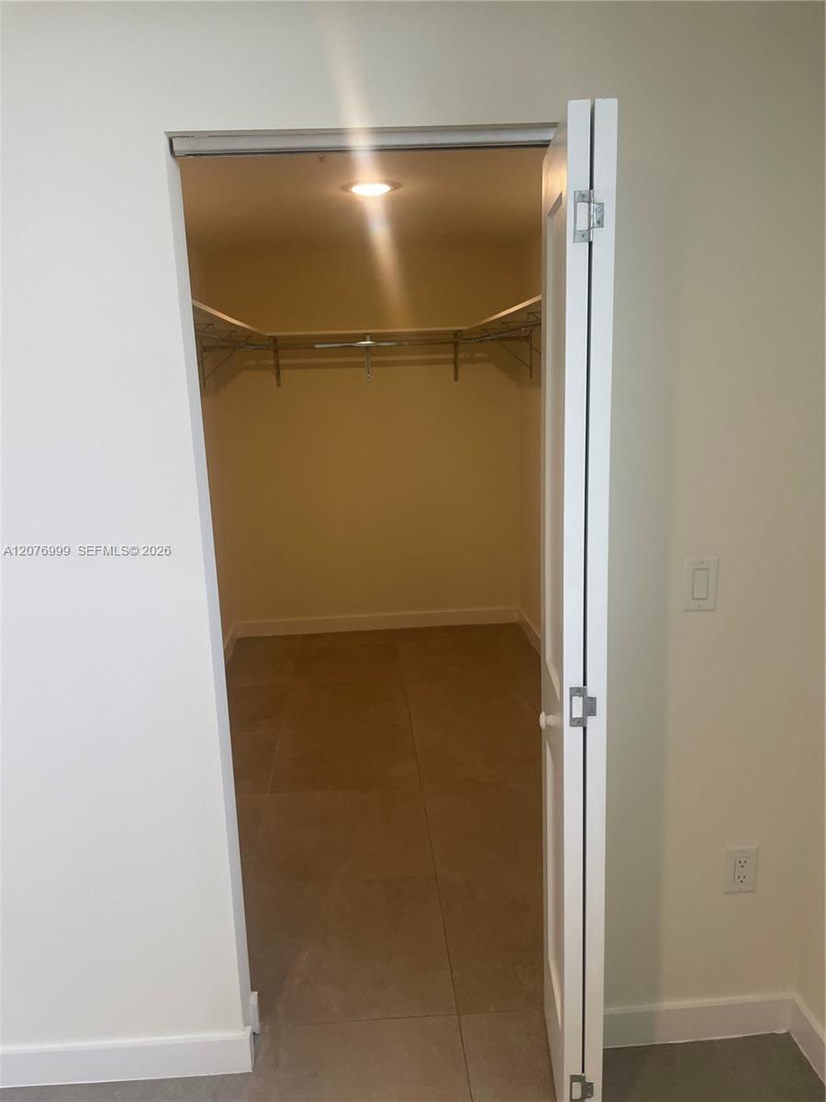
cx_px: 413
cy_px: 551
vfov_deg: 67.3
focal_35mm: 26
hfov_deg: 53.1
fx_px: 827
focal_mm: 4.2
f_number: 1.6
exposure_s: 1/120
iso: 100
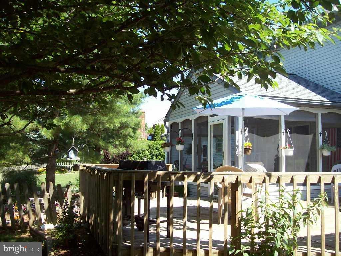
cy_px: 128
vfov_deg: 39.7
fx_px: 355
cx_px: 170
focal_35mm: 36
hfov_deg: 51.4
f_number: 2.7
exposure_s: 1/487
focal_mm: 6
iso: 80
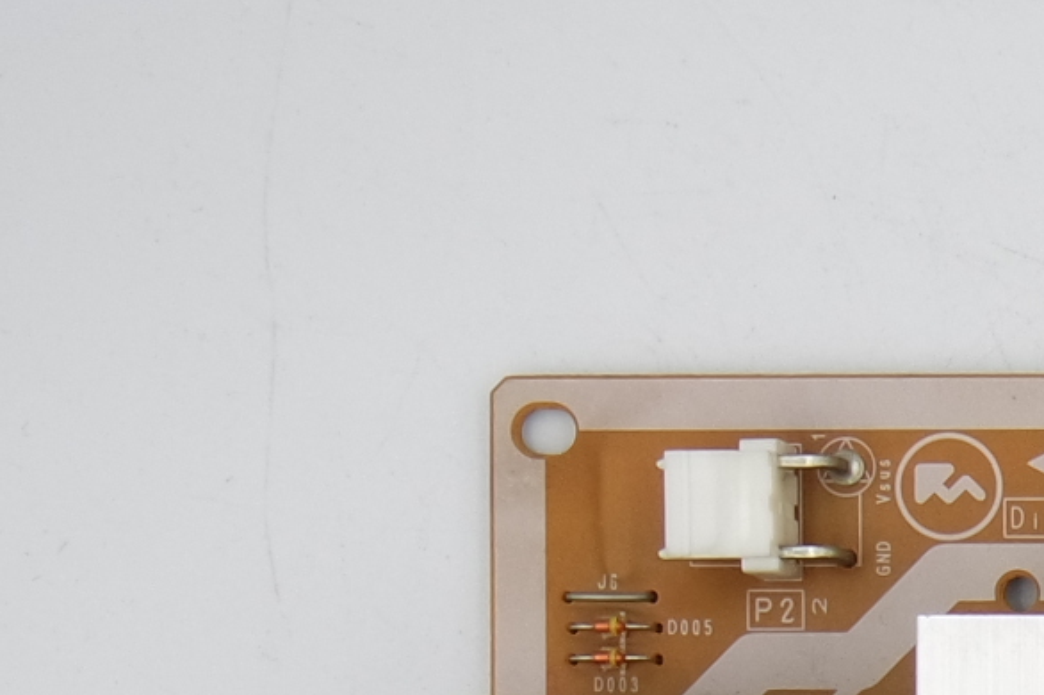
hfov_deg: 9.9
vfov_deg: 7.1
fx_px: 5449
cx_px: 2272
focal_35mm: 188
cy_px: 1149
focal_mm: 14
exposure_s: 1/100
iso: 160
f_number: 5.6
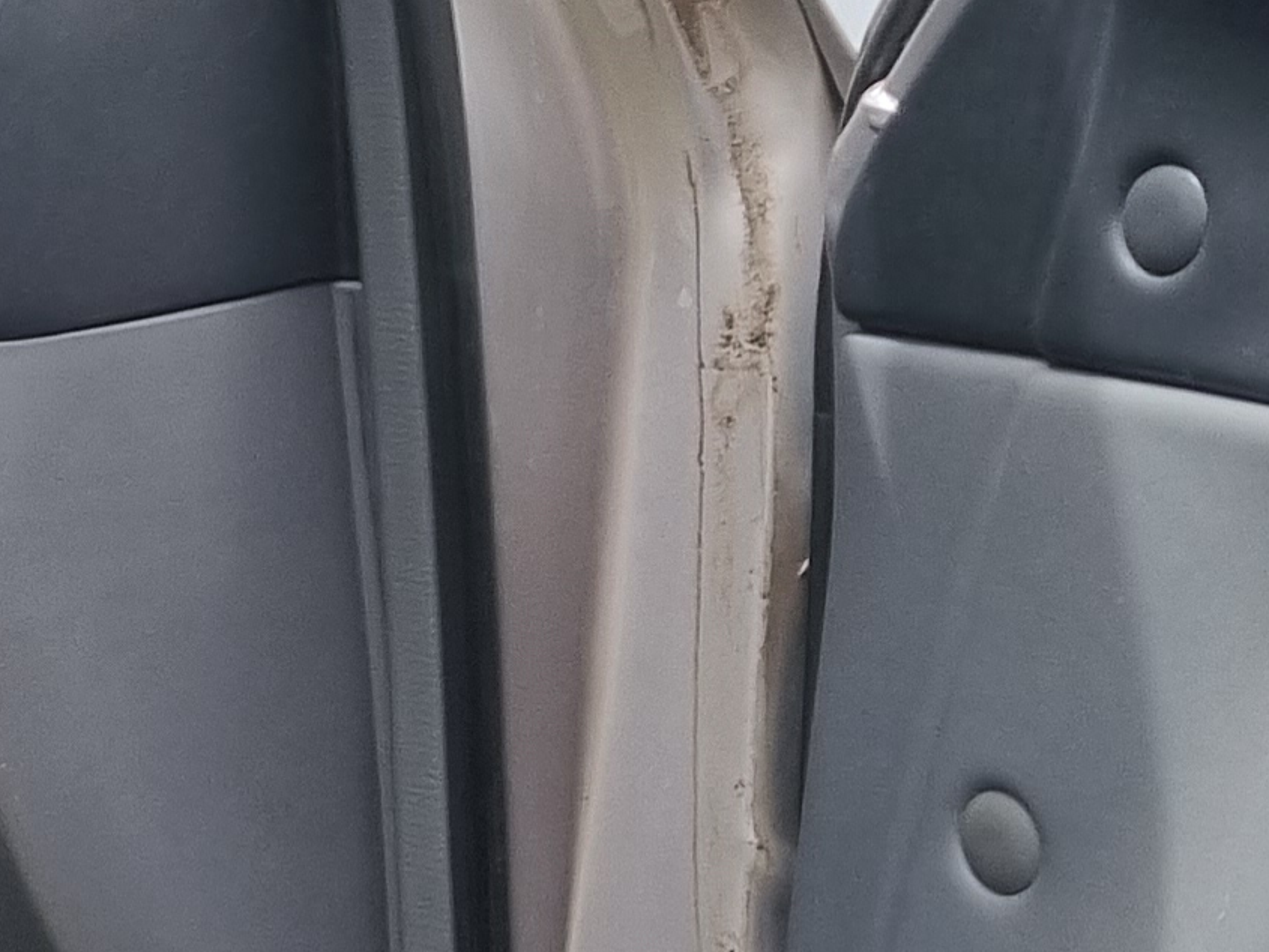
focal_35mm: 124
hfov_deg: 13.5
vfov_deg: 11.9
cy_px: 607
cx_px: -1313
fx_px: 4546
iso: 50
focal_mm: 5.4
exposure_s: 1/1364
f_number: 1.8
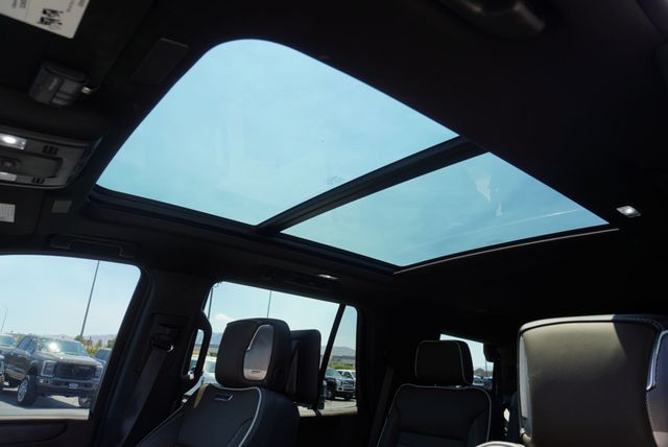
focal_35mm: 24
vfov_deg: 53.2
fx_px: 446
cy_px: 224
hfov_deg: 73.7
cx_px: 334
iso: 100
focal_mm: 16
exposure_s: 1/125
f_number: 5.6
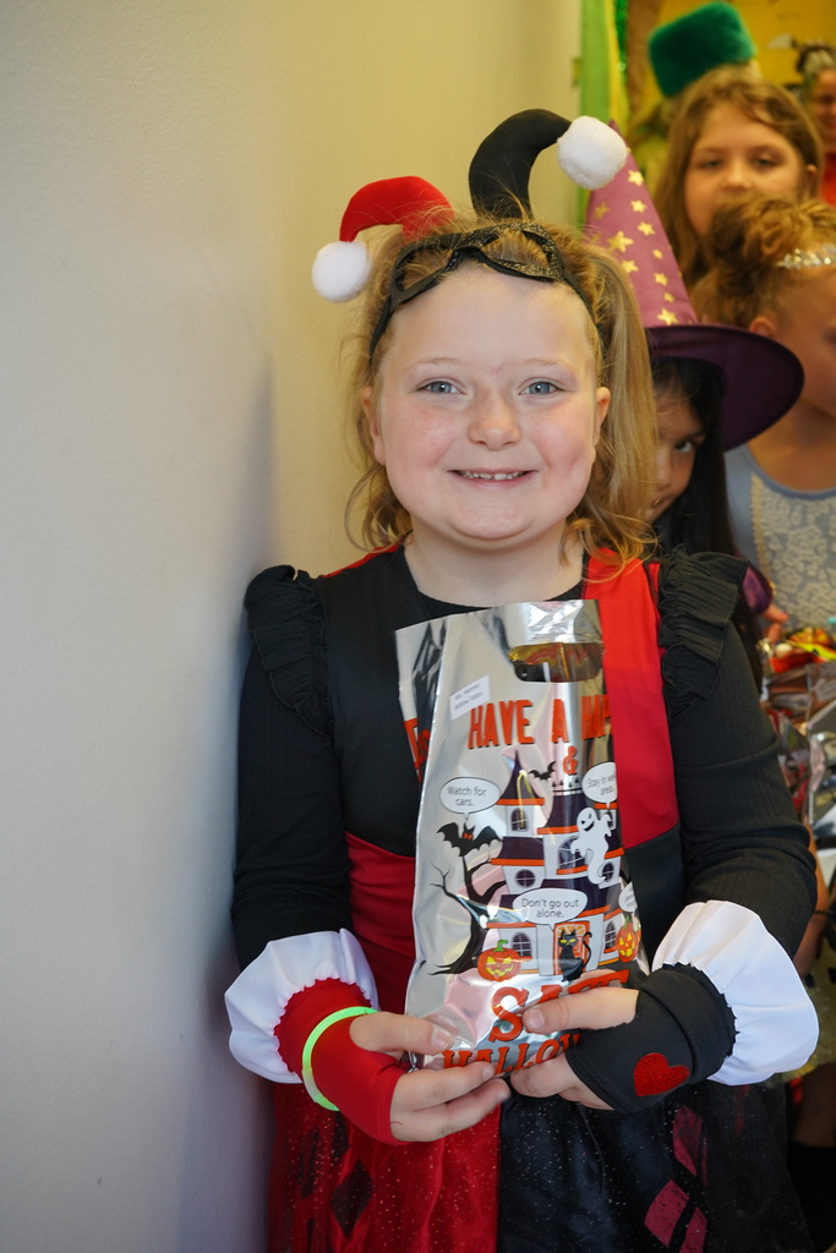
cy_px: 626
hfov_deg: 32.6
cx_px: 418
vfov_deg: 47.4
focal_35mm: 41
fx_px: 1428
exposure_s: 1/50
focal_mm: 41
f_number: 6.3
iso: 2000
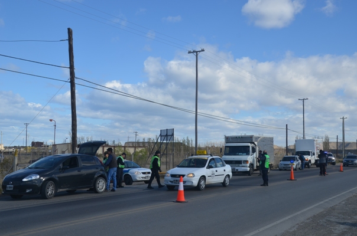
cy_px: 118
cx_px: 178
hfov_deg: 43.7
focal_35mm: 45
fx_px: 445
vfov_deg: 29.7
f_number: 8
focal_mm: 30
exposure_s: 1/250
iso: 100
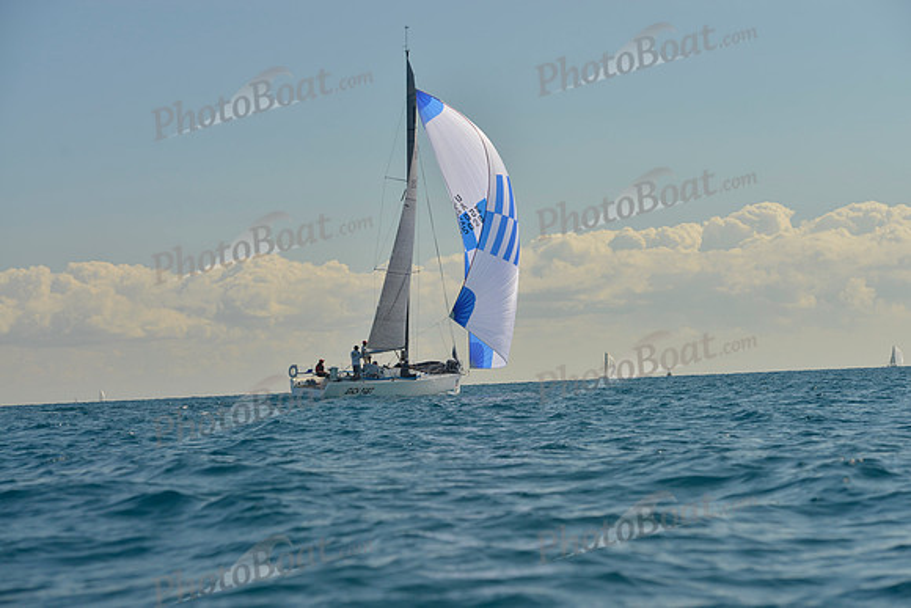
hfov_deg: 20.4
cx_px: 456
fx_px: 2531
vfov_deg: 13.7
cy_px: 304
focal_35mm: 100
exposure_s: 1/640
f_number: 8
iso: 200
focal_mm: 100
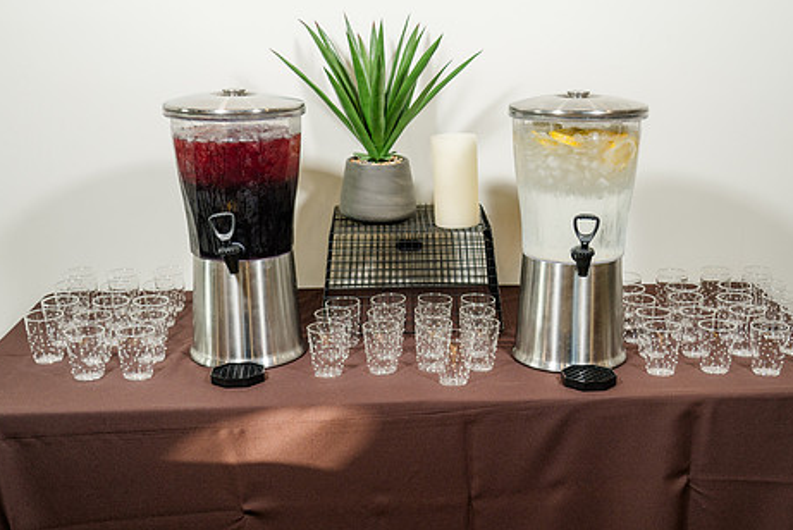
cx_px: 447
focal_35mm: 44
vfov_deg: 30.5
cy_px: 285
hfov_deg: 44.4
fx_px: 970
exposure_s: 1/80
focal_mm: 35
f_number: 4
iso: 200
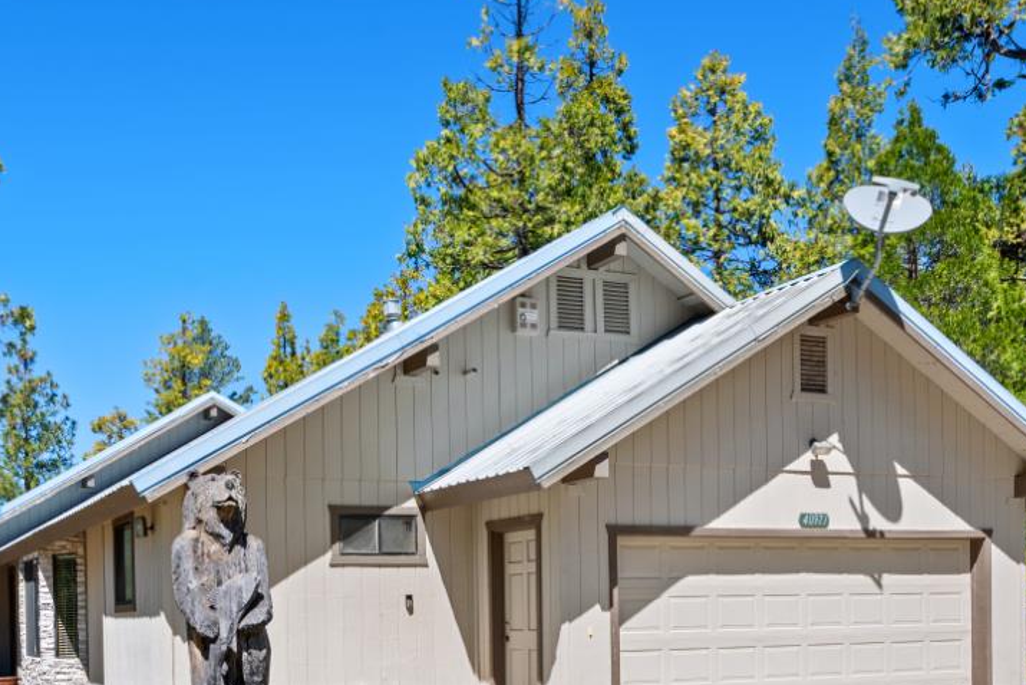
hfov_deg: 44.3
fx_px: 1254
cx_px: 422
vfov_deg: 29.2
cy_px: 628
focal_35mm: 44
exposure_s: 1/200
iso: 250
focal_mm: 21
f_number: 9
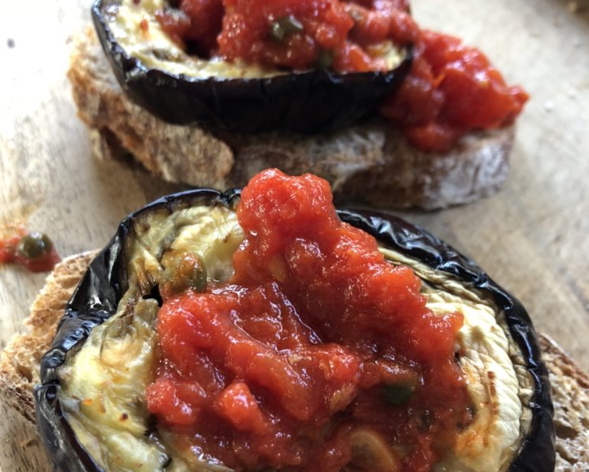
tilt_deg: -57.0
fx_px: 645
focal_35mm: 37
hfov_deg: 49.1
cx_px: 291
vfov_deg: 40.0
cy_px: 278
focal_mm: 3.99
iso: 50
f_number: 1.8
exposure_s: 1/15
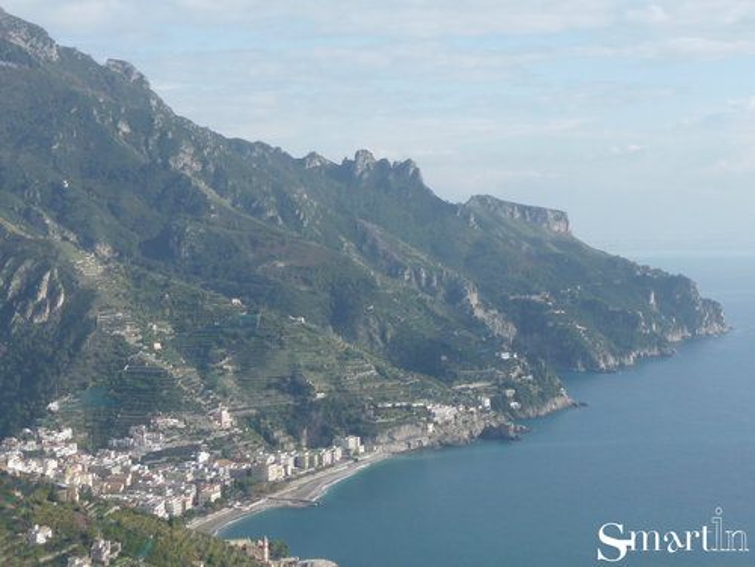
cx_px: 378
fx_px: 1832
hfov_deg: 23.3
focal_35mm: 84
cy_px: 284
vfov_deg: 17.6
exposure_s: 1/640
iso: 100
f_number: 4.5
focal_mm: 10.5
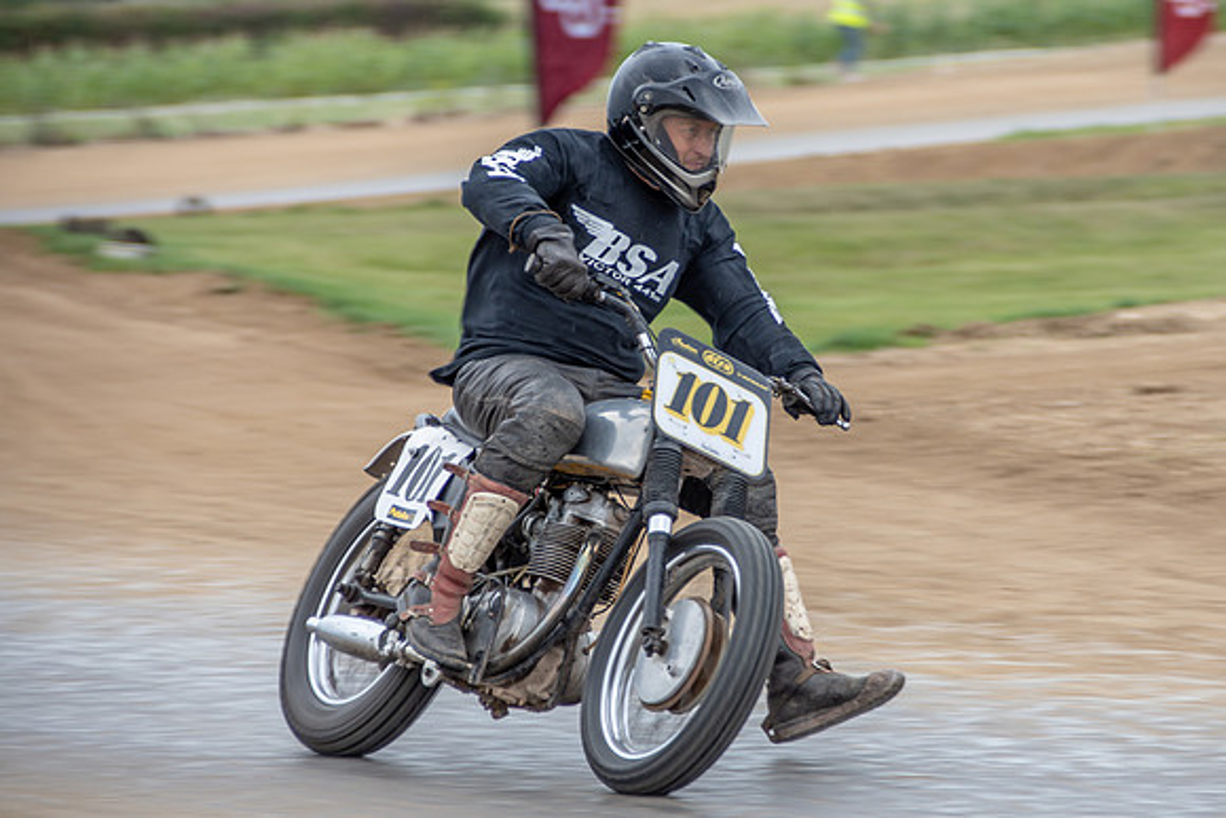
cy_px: 376
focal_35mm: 304
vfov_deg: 4.5
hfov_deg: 6.8
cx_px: 711
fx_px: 10369
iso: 100
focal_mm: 175
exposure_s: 1/160
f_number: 6
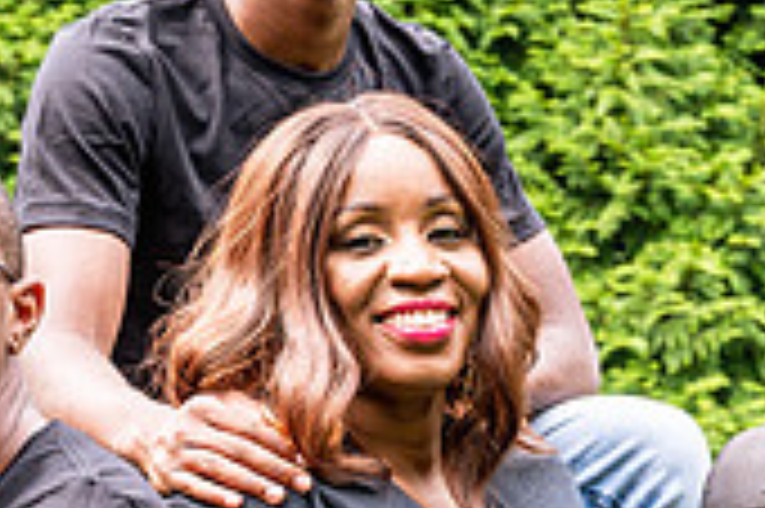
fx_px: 4203
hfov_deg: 10.4
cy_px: 459
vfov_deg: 6.9
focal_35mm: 198
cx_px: 414
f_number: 8
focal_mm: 58
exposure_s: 1/125
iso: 400
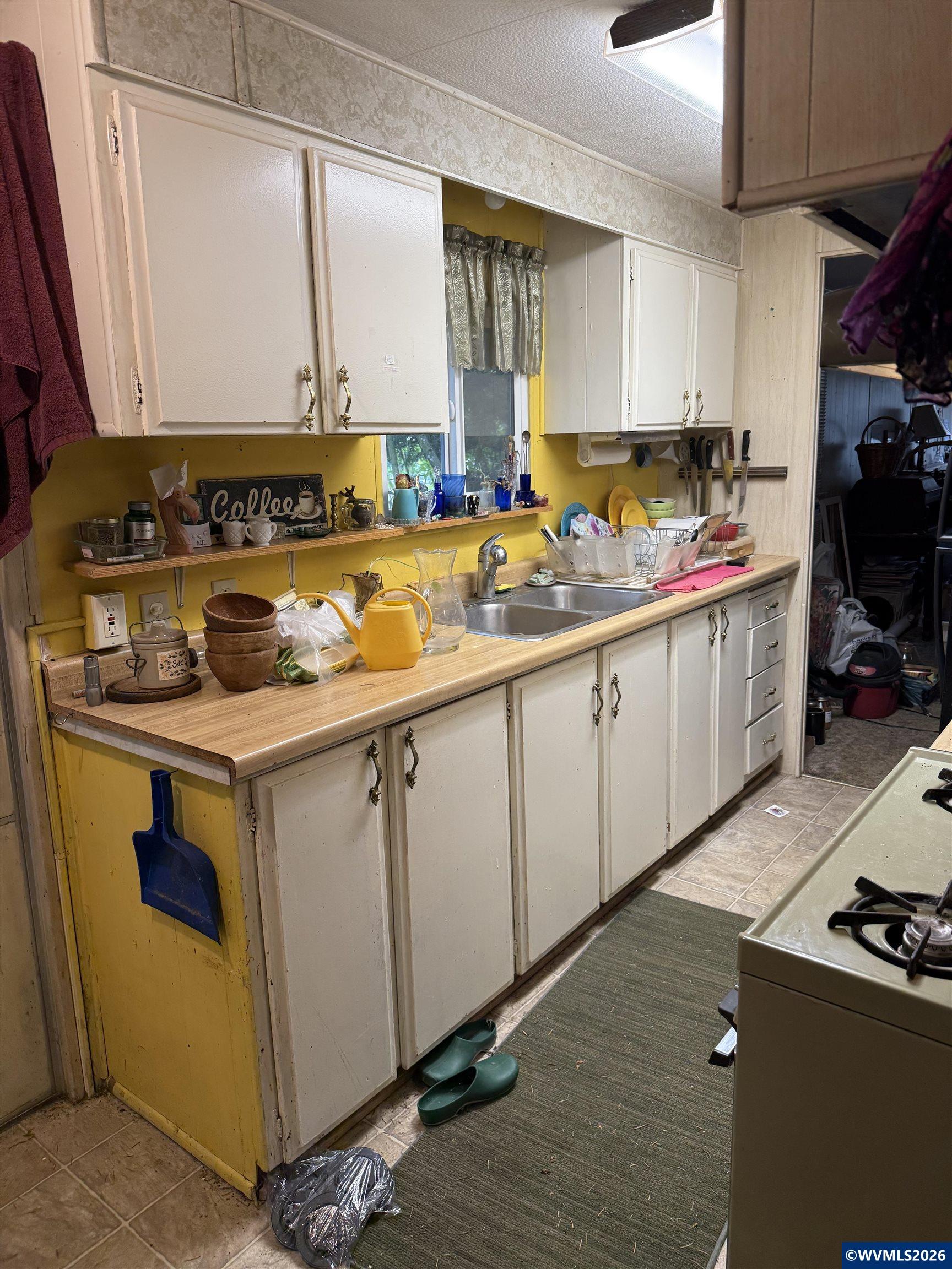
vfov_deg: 71.6
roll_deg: +1.4
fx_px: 880
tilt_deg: -12.2
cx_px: 476
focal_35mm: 24
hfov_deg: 56.8
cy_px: 634
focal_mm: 6.76
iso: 200
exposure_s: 1/120
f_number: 1.78
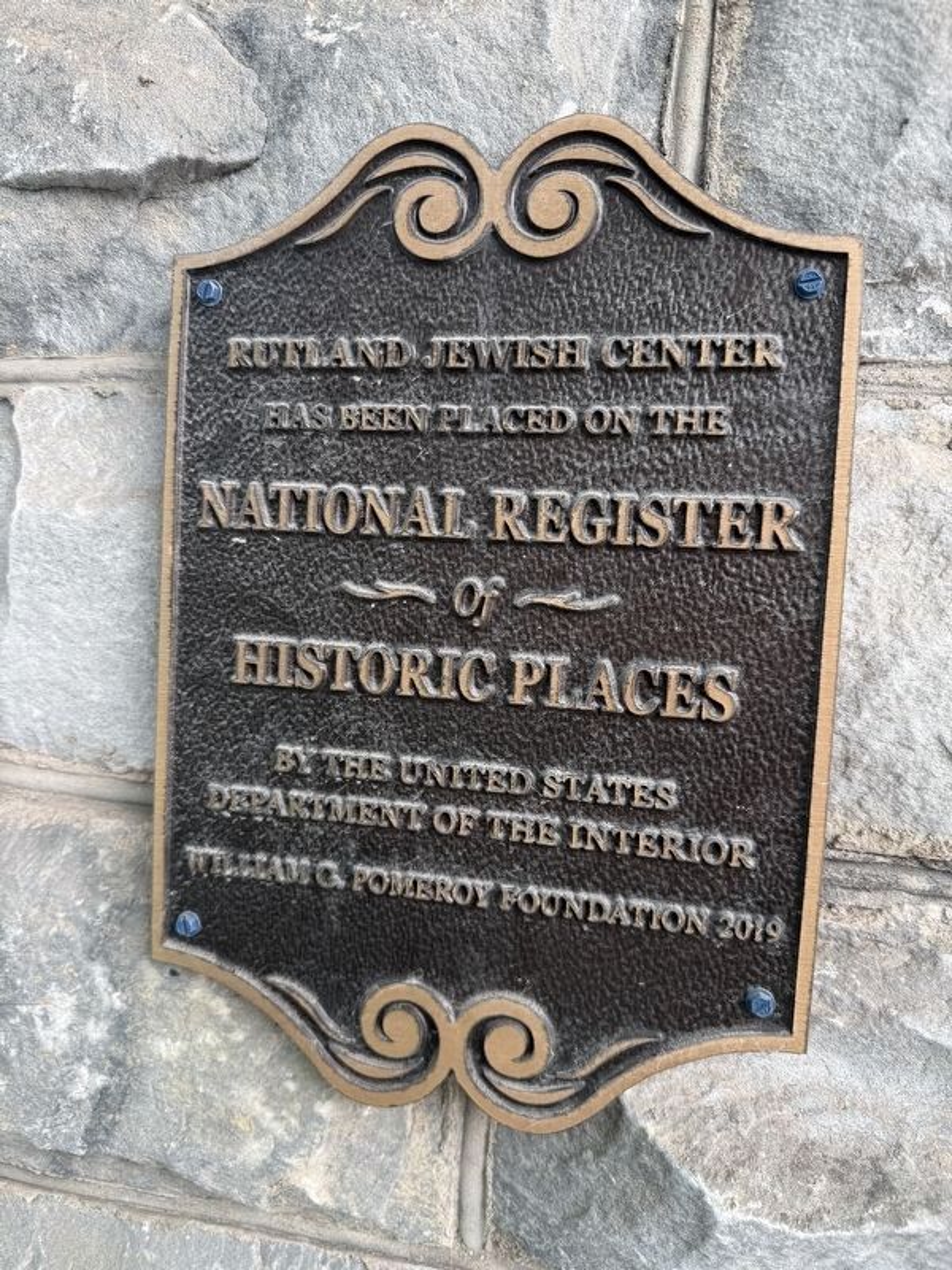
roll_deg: -2.9
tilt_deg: -6.4
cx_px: 476
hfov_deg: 56.8
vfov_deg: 71.6
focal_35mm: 24
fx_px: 880
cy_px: 635
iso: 100
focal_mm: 6.76
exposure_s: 1/185
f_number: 1.78
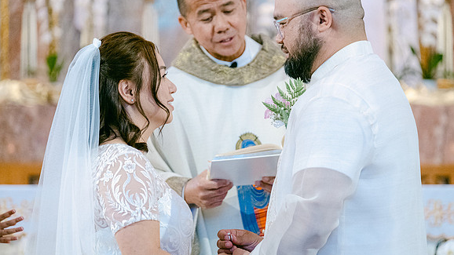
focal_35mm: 177
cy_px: 142
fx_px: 2131
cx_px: 227
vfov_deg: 6.9
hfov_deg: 12.2
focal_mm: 110.6
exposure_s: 1/125
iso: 2500
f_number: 2.8
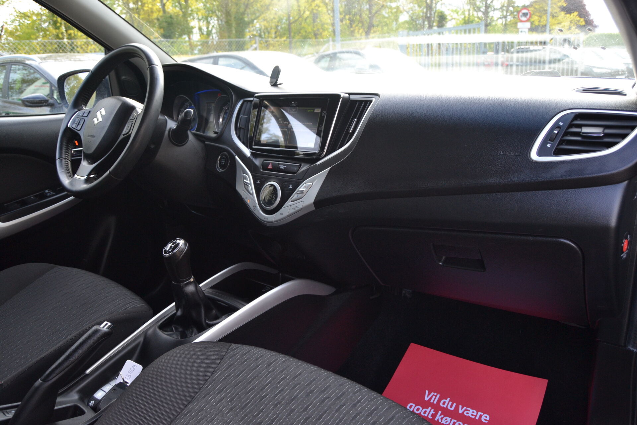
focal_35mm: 27
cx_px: 318
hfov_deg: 67.4
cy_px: 212
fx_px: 478
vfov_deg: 47.9
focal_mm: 18
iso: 360
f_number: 5.6
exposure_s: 1/125
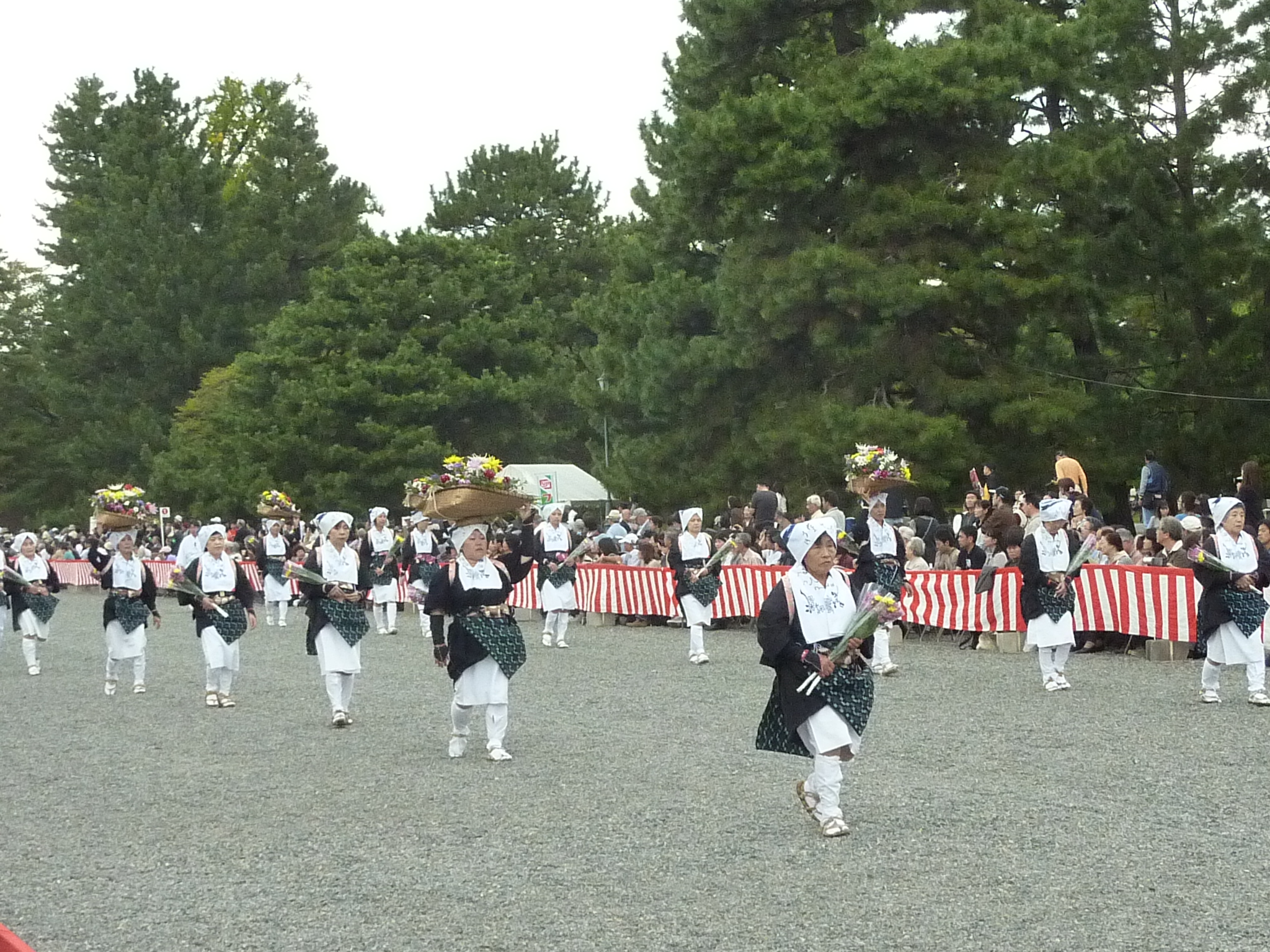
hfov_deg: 24.4
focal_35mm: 80
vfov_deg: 18.4
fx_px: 2935
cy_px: 476
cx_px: 635
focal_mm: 7.3
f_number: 3.7
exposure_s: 1/250
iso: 400
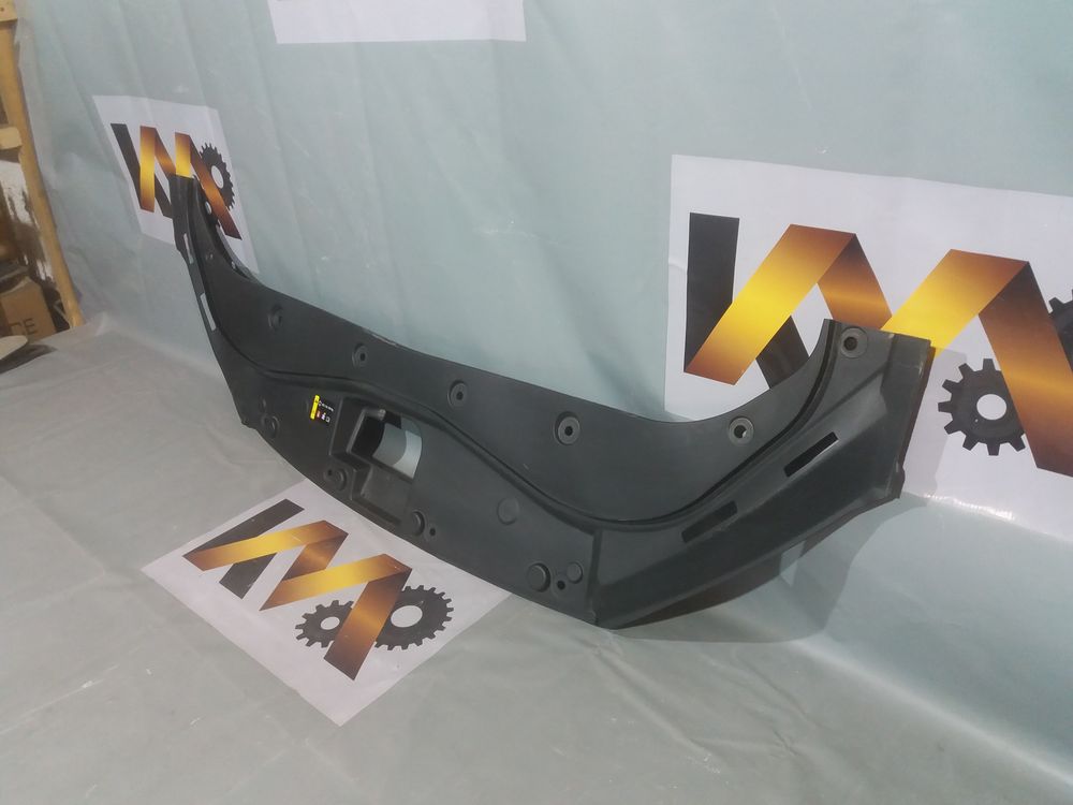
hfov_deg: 63.4
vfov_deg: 49.7
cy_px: 402
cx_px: 536
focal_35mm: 28
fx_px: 868
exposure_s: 1/17
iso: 160
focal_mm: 3.7
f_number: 1.9
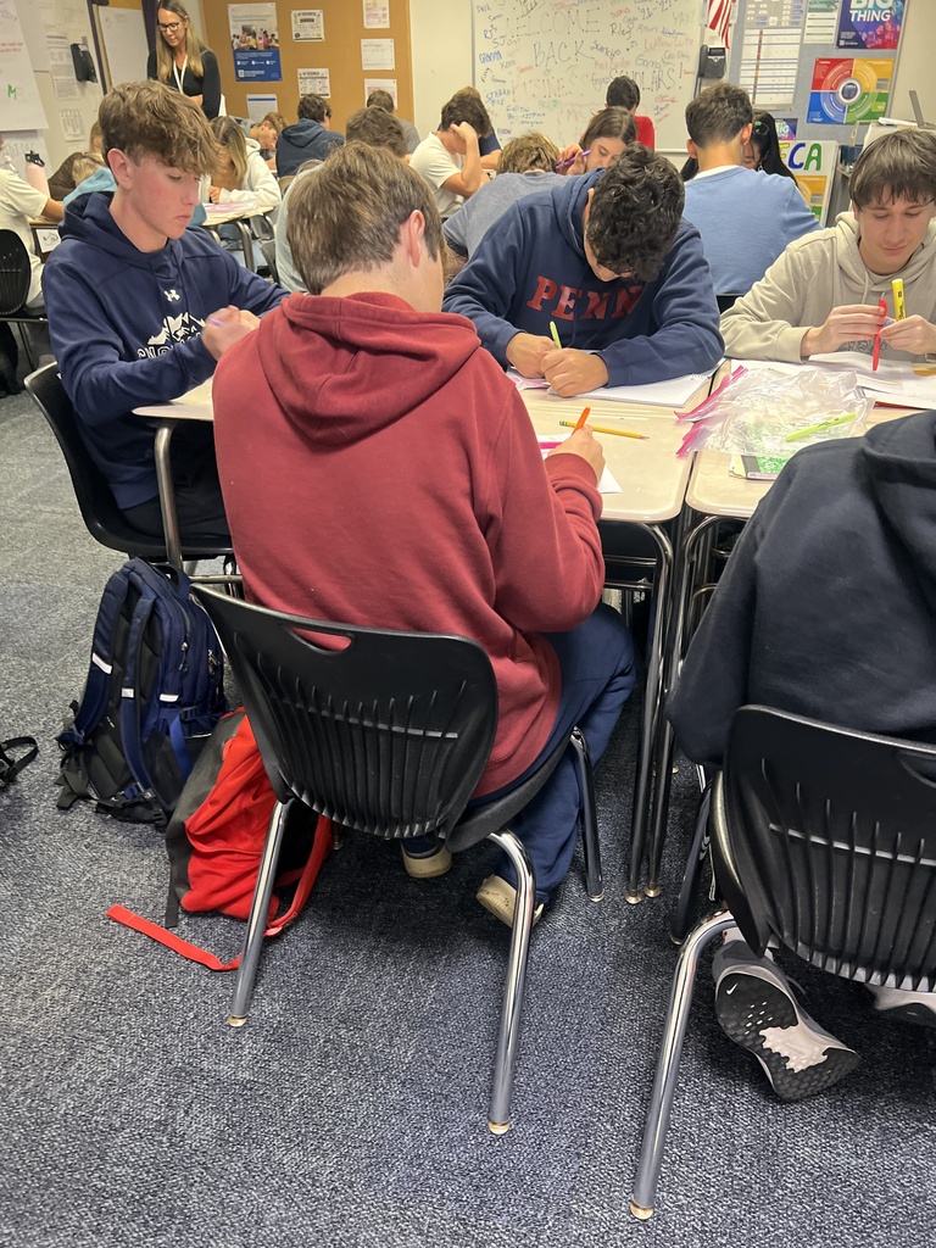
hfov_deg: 53.1
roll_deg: -0.6
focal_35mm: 26
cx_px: 468
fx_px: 937
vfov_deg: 67.3
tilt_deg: -31.2
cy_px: 624
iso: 320
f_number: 1.5
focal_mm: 5.7
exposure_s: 1/60
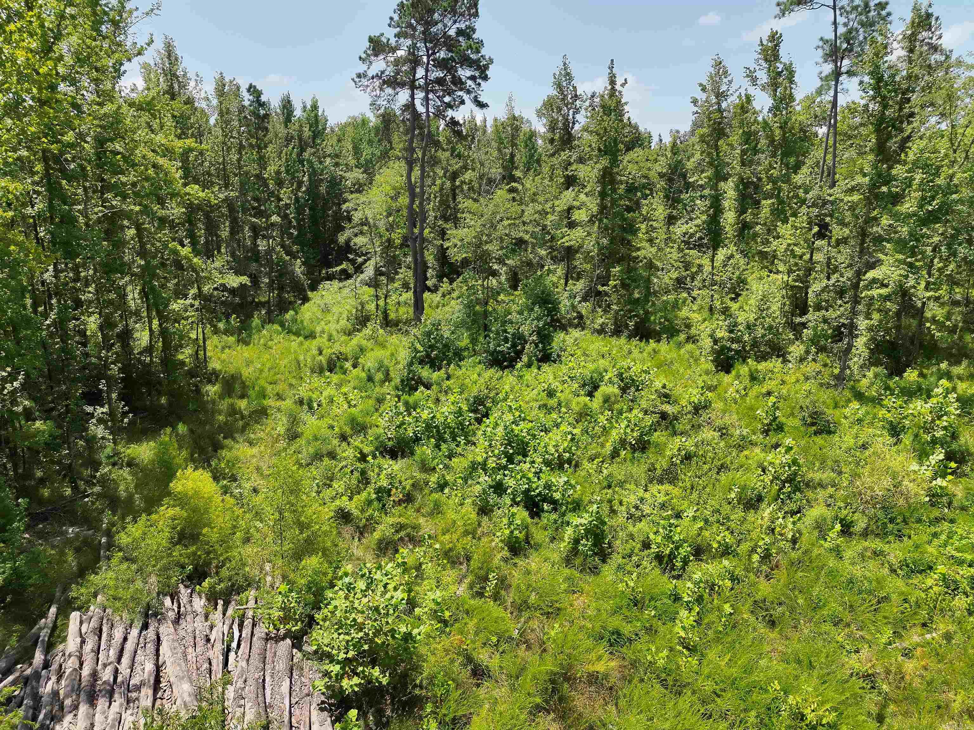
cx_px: 487
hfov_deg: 71.6
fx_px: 675
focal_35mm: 24
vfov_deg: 56.8
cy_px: 365
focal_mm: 6.72
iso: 250
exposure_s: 1/5000
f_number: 1.7
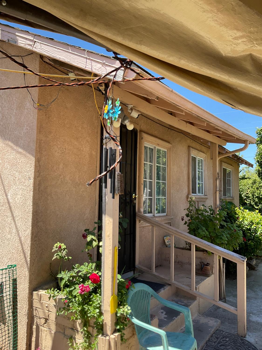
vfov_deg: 61.7
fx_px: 293
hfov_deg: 48.2
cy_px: 175
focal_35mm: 29
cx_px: 131
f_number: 1.8
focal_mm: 3
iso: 16
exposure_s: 1/425
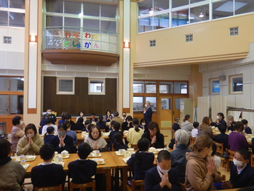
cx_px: 127
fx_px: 213
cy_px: 96
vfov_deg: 48.3
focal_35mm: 29
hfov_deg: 61.6
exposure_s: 1/30
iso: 280
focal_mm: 5.1
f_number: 2.8
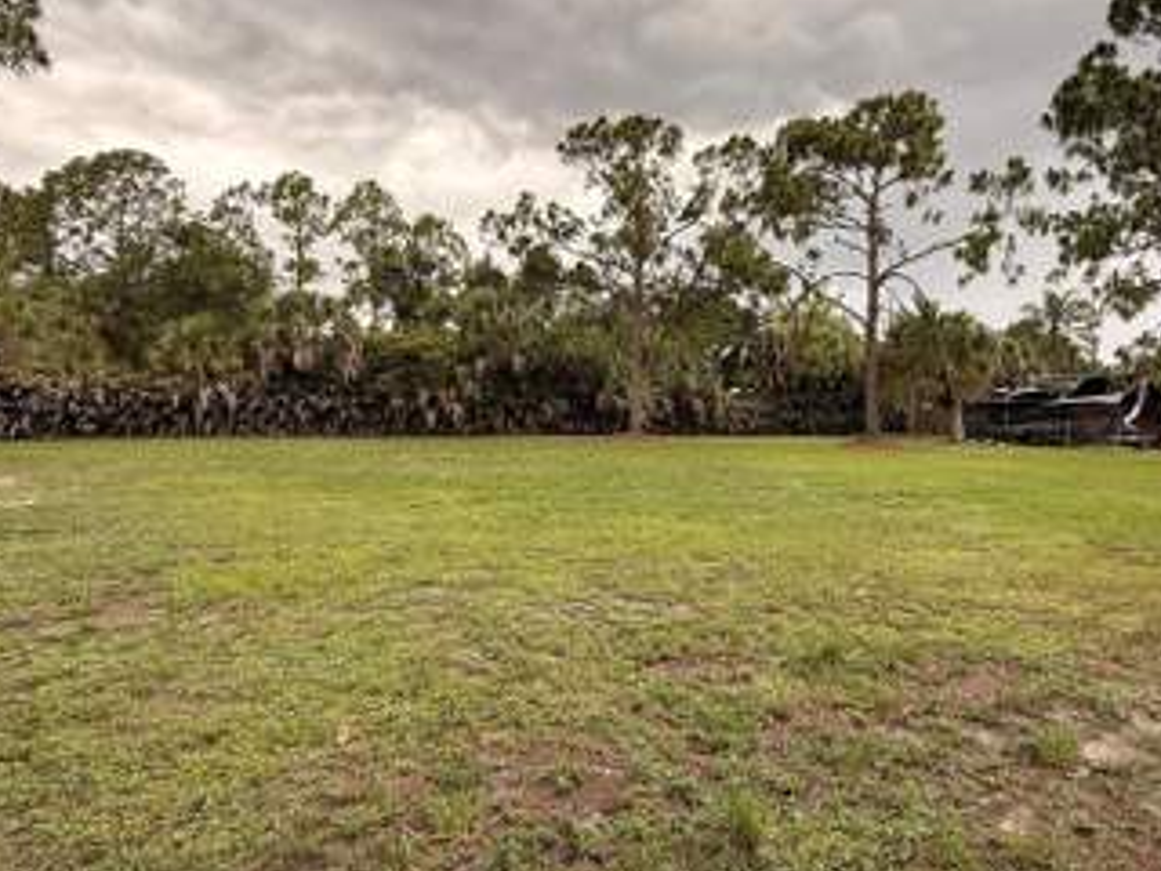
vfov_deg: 63.4
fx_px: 704
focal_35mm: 21
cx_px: 729
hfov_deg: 77.5
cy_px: 443
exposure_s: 1/228
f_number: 2.2
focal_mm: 2.22
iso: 64
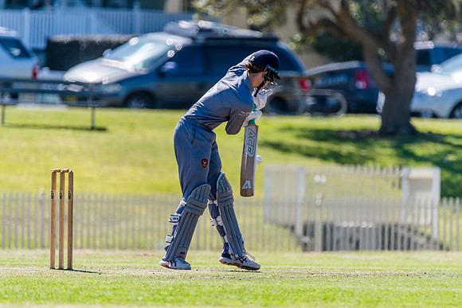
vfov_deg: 2.1
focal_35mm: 656
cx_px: 241
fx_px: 8425
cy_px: 148
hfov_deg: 3.1
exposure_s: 1/2000
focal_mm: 600
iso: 640
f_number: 6.3
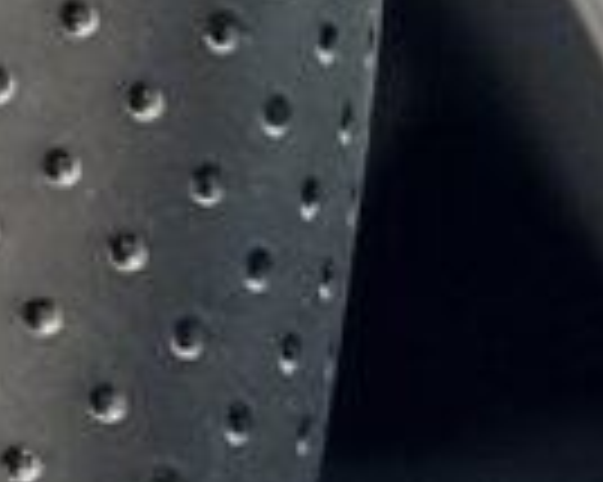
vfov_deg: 3.9
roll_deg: -3.1
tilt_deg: -28.8
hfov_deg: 4.7
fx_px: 6919
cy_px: -532
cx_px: -1395
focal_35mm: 388
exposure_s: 1/25
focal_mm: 5.96
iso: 320
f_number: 1.6
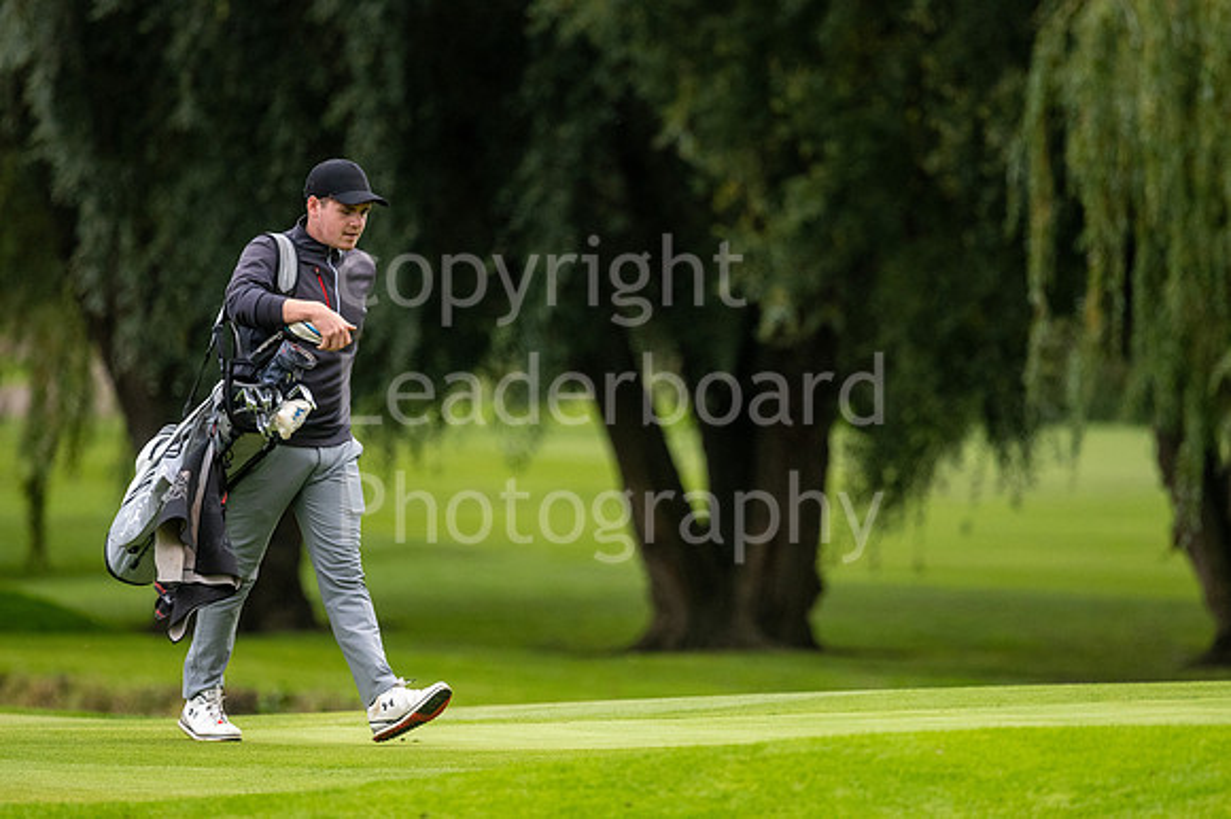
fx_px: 15378
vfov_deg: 3.1
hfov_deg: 4.6
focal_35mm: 450
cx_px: 616
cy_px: 410
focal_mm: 300
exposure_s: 1/2500
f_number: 4
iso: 640
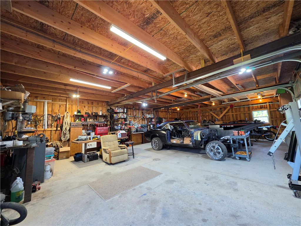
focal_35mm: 13
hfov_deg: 106.2
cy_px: 113
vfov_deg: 89.9
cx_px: 150
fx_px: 113
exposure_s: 1/120
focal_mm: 2.2
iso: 250
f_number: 1.9
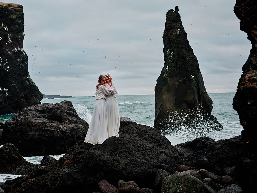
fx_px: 408
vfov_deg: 26.6
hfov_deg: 34.8
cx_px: 104
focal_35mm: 55
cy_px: 93
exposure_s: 1/100
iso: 160
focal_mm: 50
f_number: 3.5
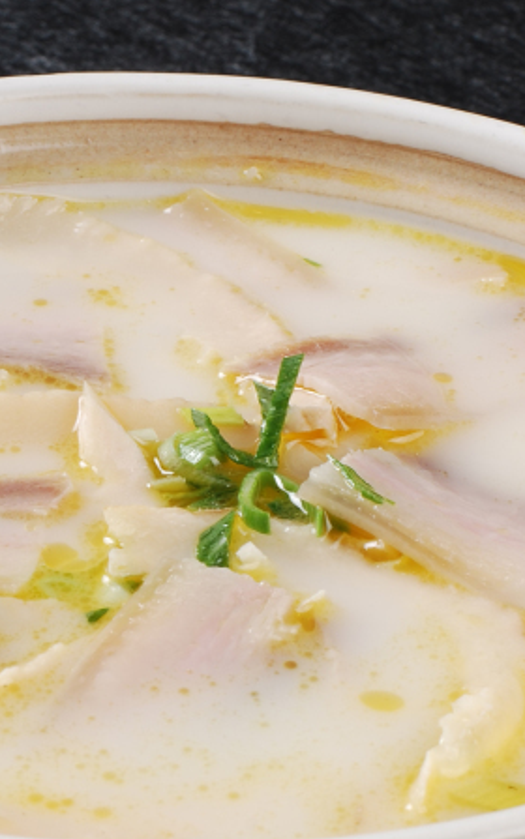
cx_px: 174
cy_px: 587
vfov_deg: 11.9
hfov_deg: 7.5
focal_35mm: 175
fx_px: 4006
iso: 100
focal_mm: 50
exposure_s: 1/125
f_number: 14
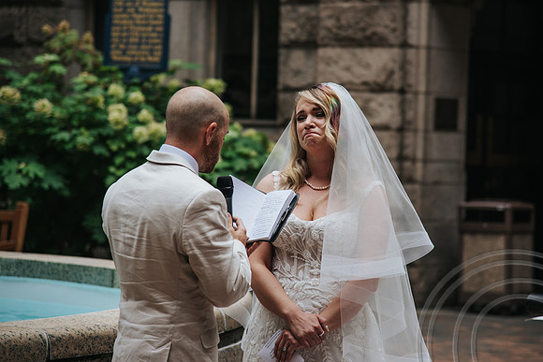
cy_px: 159
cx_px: 304
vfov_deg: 9.9
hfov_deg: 14.8
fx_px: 2086
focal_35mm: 138
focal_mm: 120
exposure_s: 1/500
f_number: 4
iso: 320
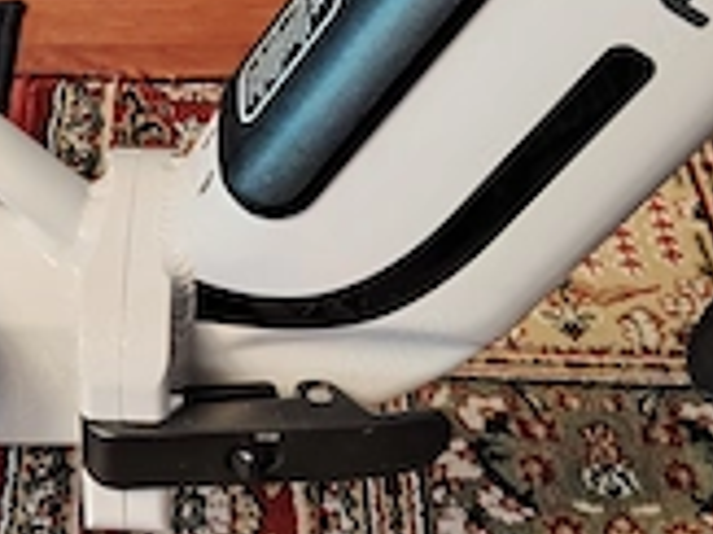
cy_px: 149
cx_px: 153
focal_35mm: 59
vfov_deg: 24.6
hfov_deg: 31.9
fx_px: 1214
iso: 2884
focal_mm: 5.25
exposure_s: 1/50
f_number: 1.75
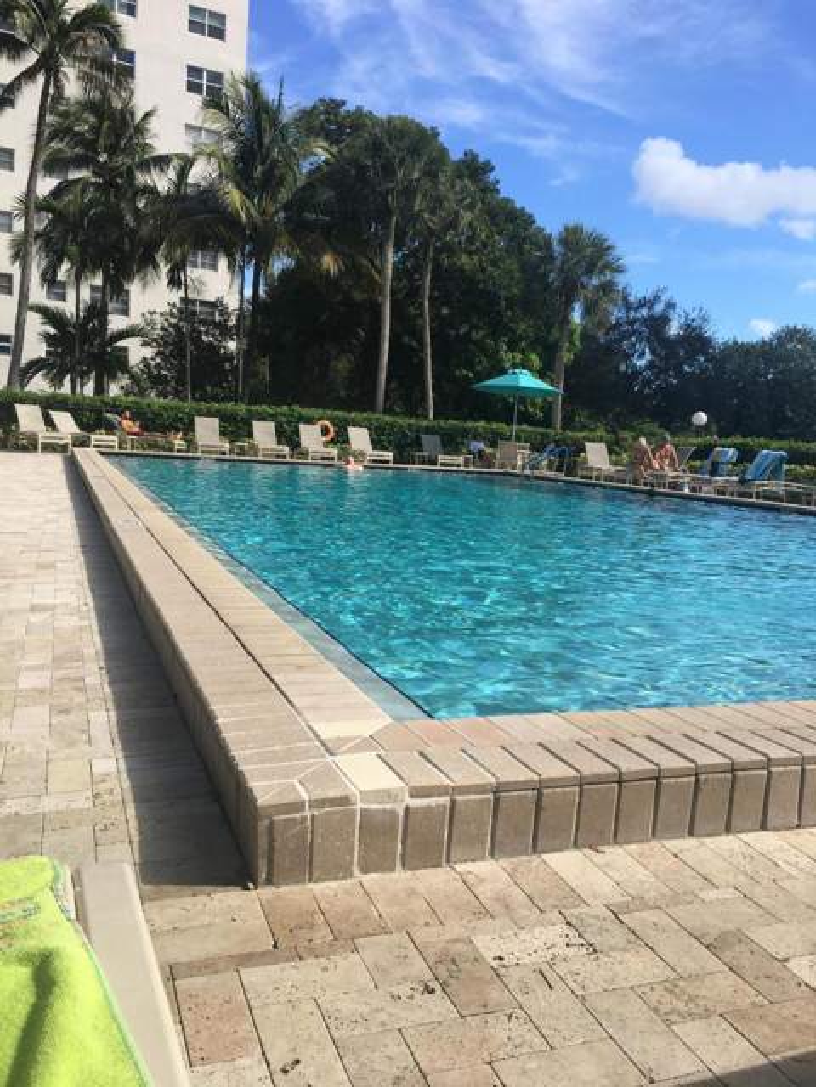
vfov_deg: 61.7
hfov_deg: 48.2
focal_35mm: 29
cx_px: 408
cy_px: 544
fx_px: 911
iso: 25
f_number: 2.2
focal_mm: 4.15
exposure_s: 1/894
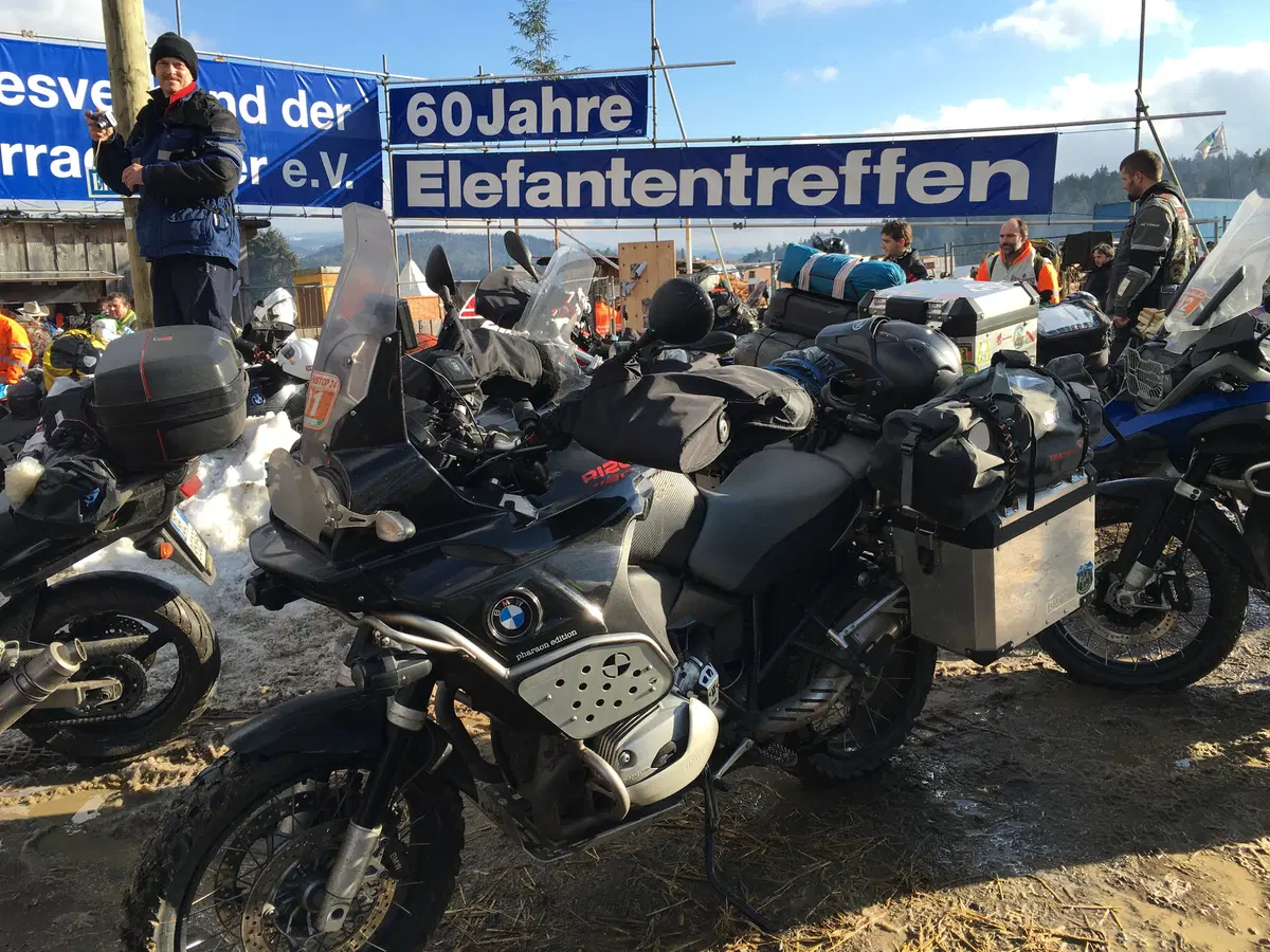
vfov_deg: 48.2
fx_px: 1064
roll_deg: -0.3
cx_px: 635
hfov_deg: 61.7
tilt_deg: -11.9
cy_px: 476
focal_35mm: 29
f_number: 2.2
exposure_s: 1/712
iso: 25
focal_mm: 4.15
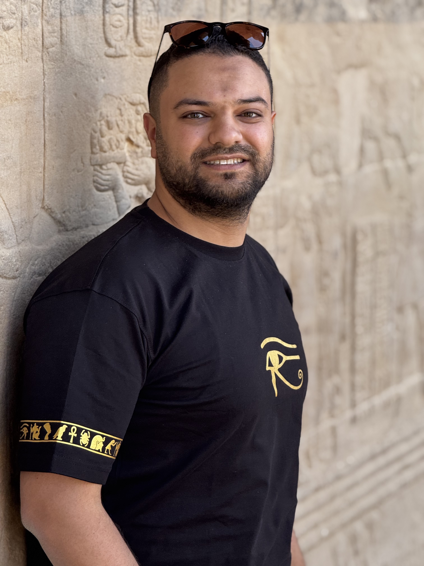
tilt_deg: -9.3
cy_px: 283
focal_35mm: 120
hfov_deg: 12.3
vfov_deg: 16.4
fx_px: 1960
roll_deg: -2.1
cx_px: 212
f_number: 2.8
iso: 50
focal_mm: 15.66
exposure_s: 1/99
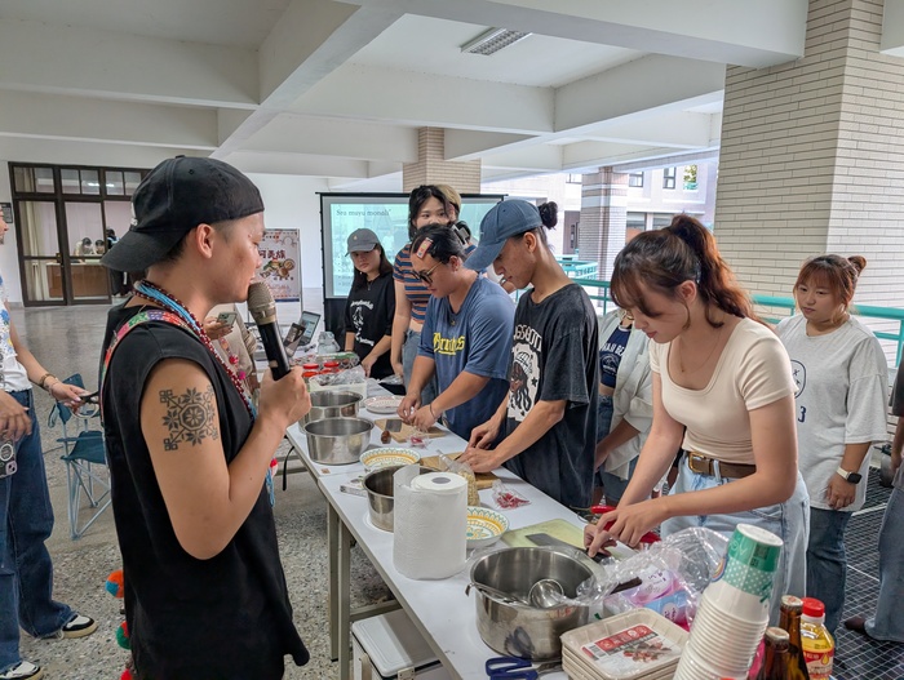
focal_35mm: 24
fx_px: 628
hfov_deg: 71.5
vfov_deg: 56.9
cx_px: 452
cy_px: 340
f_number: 1.68
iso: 153
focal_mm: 6.9
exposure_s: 1/120
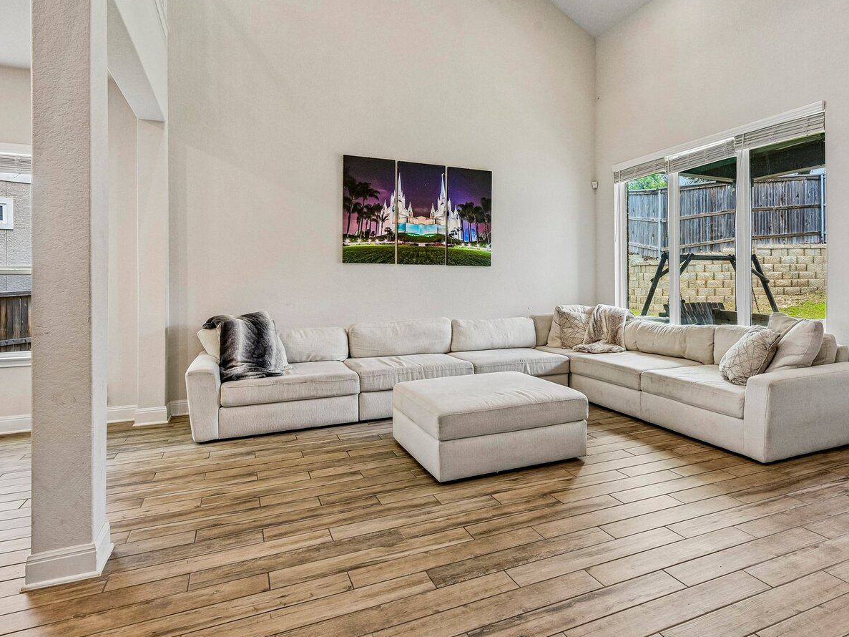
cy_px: 281
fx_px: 515
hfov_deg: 78.2
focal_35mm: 21
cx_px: 506
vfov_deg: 63.2
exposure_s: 1/20
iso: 400
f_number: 8
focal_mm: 16
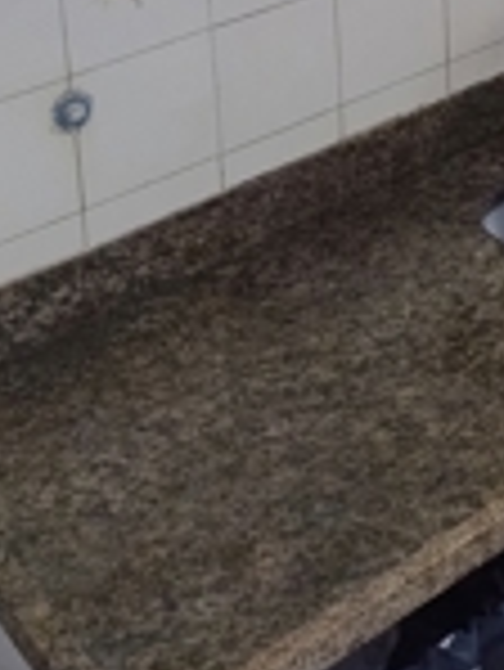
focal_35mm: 83
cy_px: -277
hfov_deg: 16.5
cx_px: 713
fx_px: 1609
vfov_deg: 20.7
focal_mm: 5.56
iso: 559
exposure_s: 1/60
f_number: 1.8
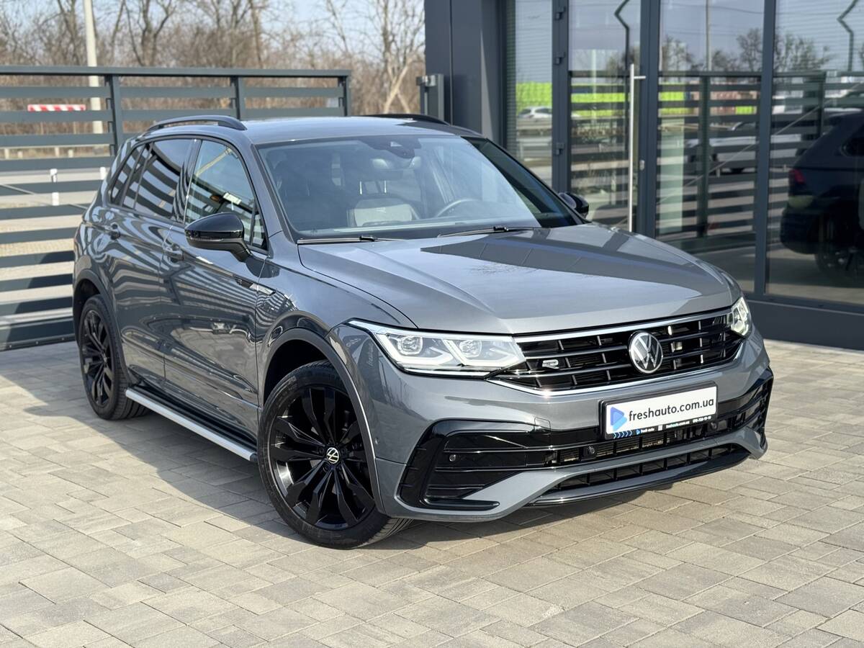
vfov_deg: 30.3
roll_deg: +1.5
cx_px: 432
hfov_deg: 39.7
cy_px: 324
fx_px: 1198
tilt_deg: -9.9
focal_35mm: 48
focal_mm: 6.76
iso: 64
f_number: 1.78
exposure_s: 1/1560
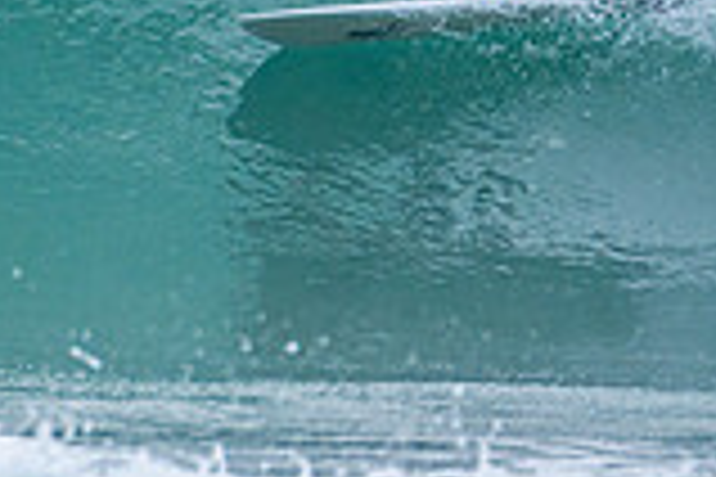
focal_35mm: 2739
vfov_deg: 0.5
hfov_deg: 0.8
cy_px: -133
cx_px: 419
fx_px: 54471
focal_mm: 500
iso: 320
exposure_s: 1/1000
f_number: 5.6
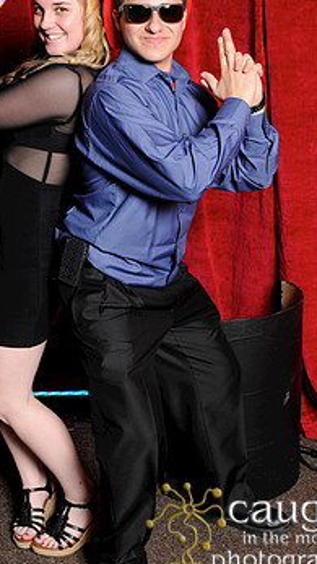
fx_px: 852
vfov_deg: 36.5
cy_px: 219
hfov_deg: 21.0
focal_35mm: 57
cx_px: 132
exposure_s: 1/60
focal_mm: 28
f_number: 8
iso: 400
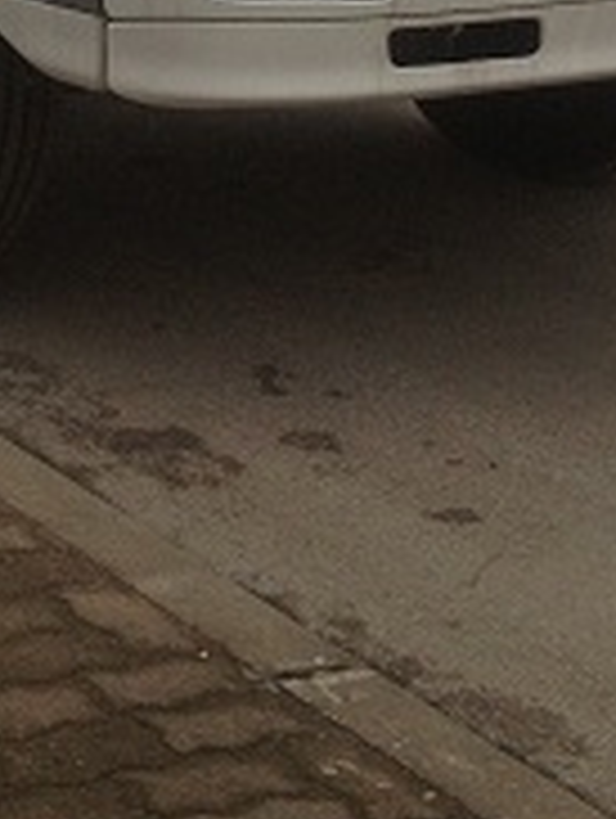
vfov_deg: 14.3
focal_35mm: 128
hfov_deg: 11.4
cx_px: -103
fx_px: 3030
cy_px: -441
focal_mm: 4.28
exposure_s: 1/1175
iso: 50
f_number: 2.4
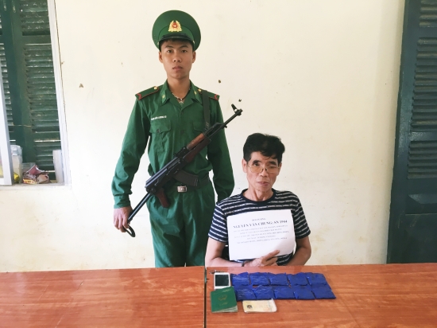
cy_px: 164
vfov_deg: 48.2
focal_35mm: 29
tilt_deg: -9.2
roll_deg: +1.6
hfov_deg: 61.7
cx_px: 218
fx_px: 366
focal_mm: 4.15
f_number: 2.2
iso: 40
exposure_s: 1/33
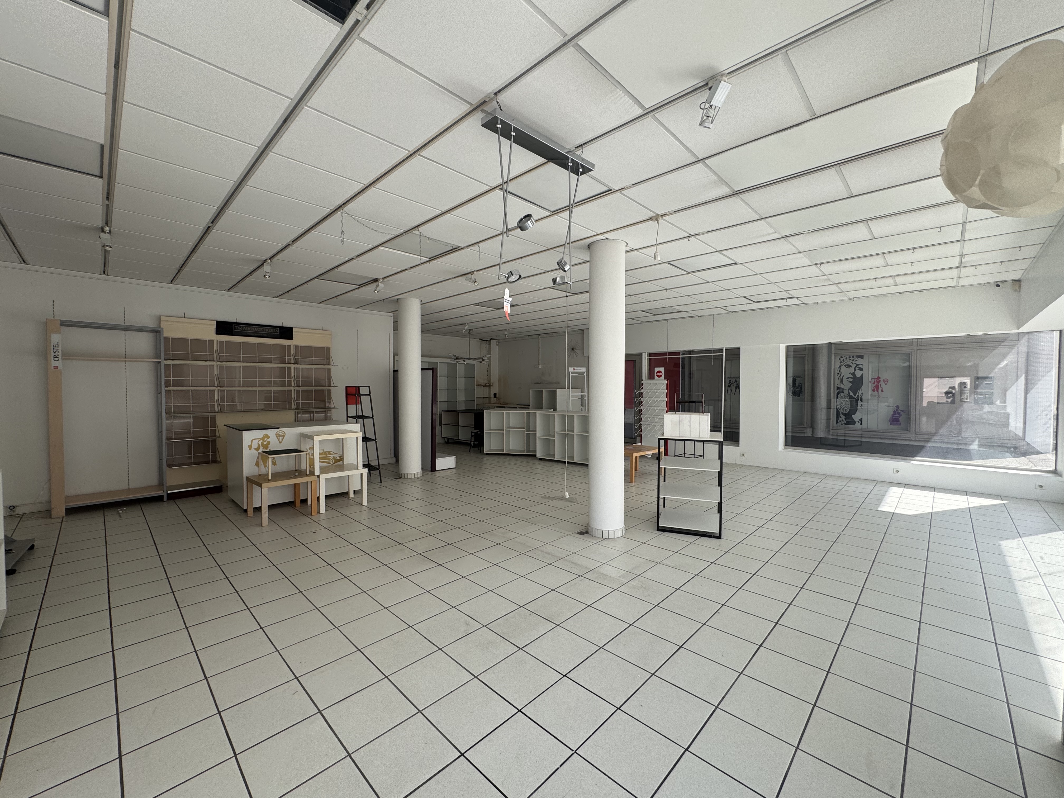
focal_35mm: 14
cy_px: 399
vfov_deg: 85.7
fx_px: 430
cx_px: 532
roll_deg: -0.3
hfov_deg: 102.1
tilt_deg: -1.7
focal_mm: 2.22
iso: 40
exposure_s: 1/251
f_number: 2.2
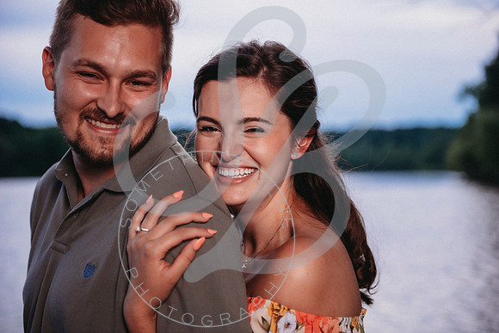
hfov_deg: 28.8
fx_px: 970
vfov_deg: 19.5
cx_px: 250
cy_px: 166
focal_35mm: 70
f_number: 2.8
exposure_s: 1/200
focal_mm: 70
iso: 200
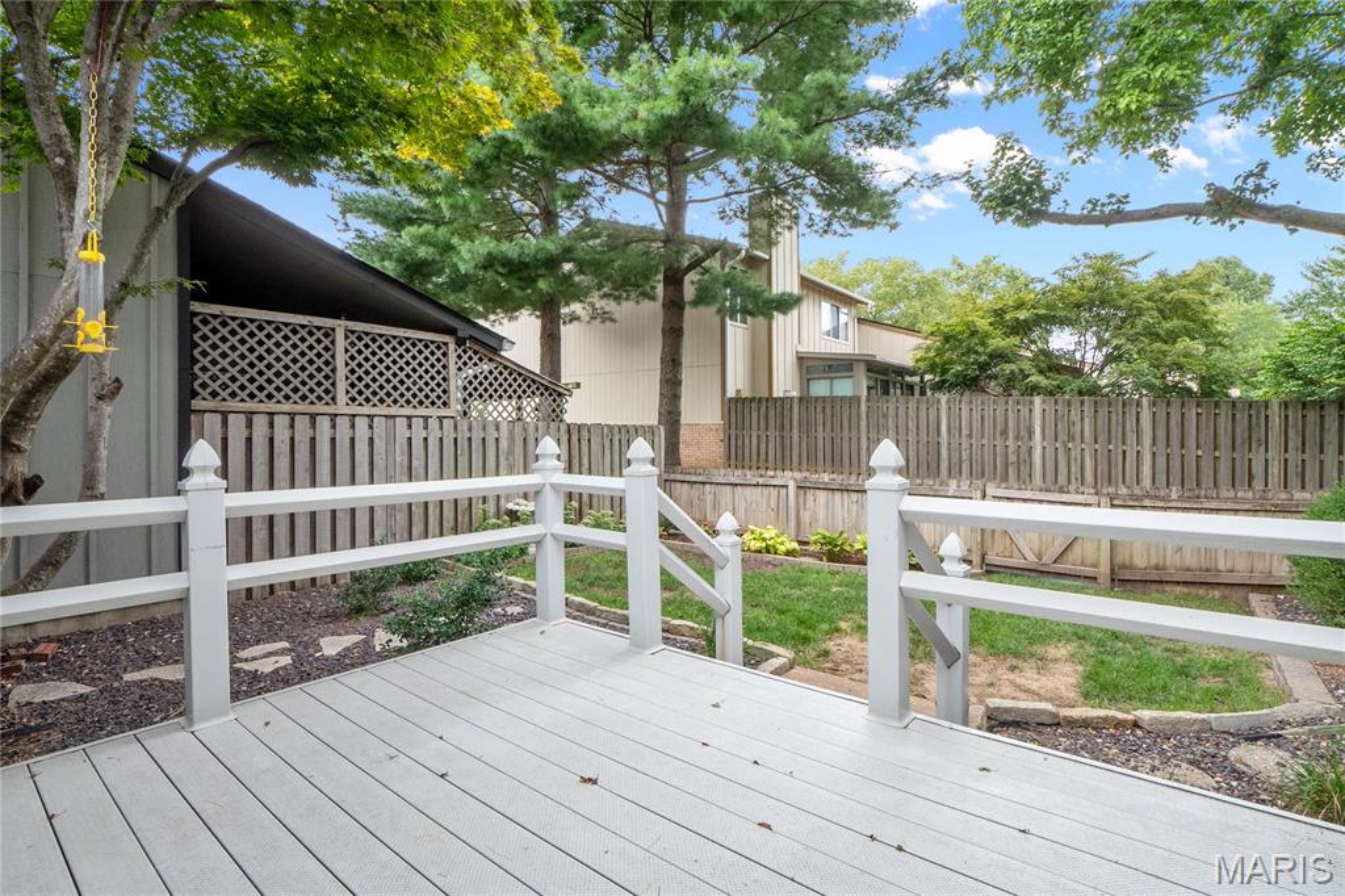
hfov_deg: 96.8
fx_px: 598
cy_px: 448
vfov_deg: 73.7
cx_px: 672
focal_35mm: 16
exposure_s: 1/25
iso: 400
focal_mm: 8
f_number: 10
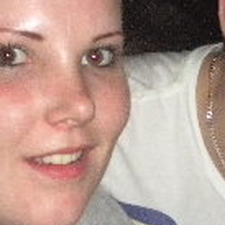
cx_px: 236
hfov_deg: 11.9
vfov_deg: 12.0
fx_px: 1066
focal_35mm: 145
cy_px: 66
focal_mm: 6.3
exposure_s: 1/30
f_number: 3.1
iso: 800
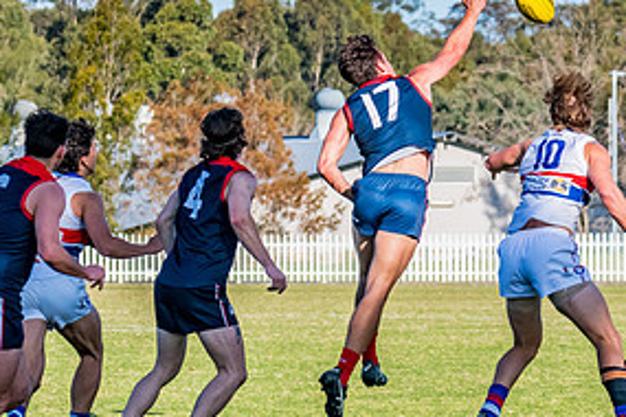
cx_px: 519
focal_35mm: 390
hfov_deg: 5.3
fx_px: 6781
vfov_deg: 3.5
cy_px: 186
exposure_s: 1/1600
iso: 800
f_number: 10
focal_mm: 170
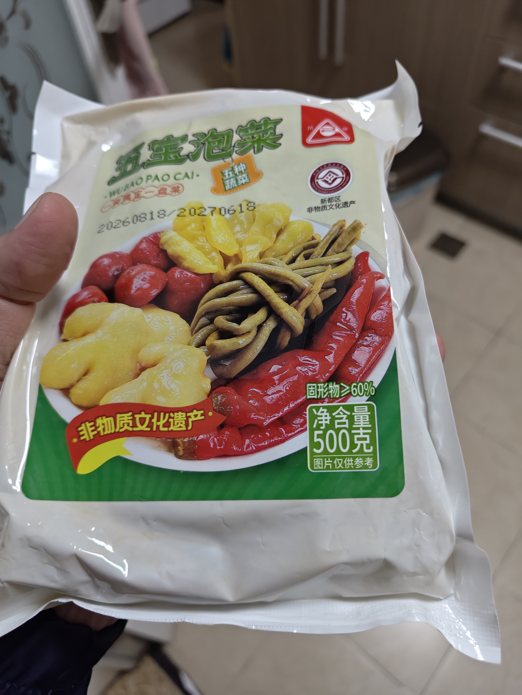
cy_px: 348
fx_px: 462
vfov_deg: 73.9
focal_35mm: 23
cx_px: 261
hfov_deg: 58.9
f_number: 1.88
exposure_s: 1/100
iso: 468
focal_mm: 5.56
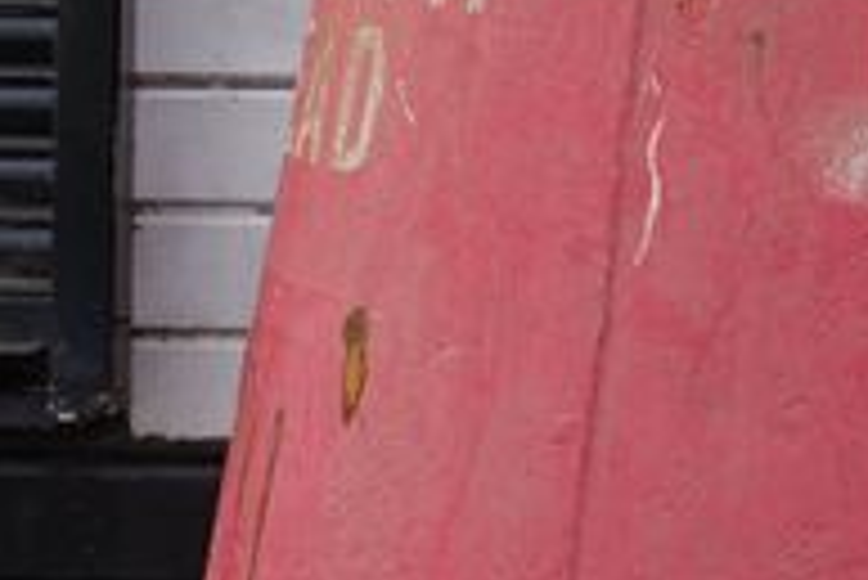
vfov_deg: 4.0
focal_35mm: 344
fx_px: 8300
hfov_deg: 6.0
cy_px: -227
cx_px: 1066
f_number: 8
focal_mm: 52
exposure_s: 1/100
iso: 100
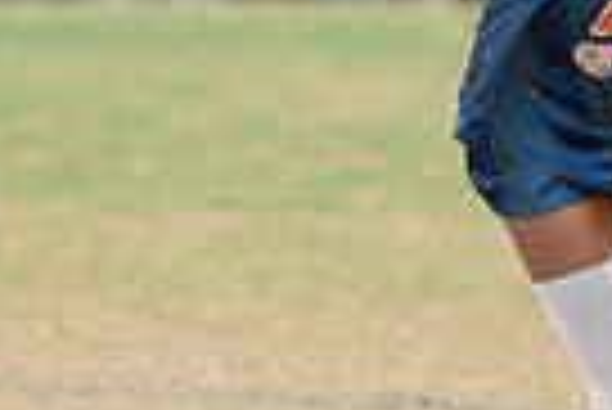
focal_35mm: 1650
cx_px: 741
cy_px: 203
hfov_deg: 1.2
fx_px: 28080
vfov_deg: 0.8
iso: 320
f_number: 2.8
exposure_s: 1/1250
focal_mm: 200
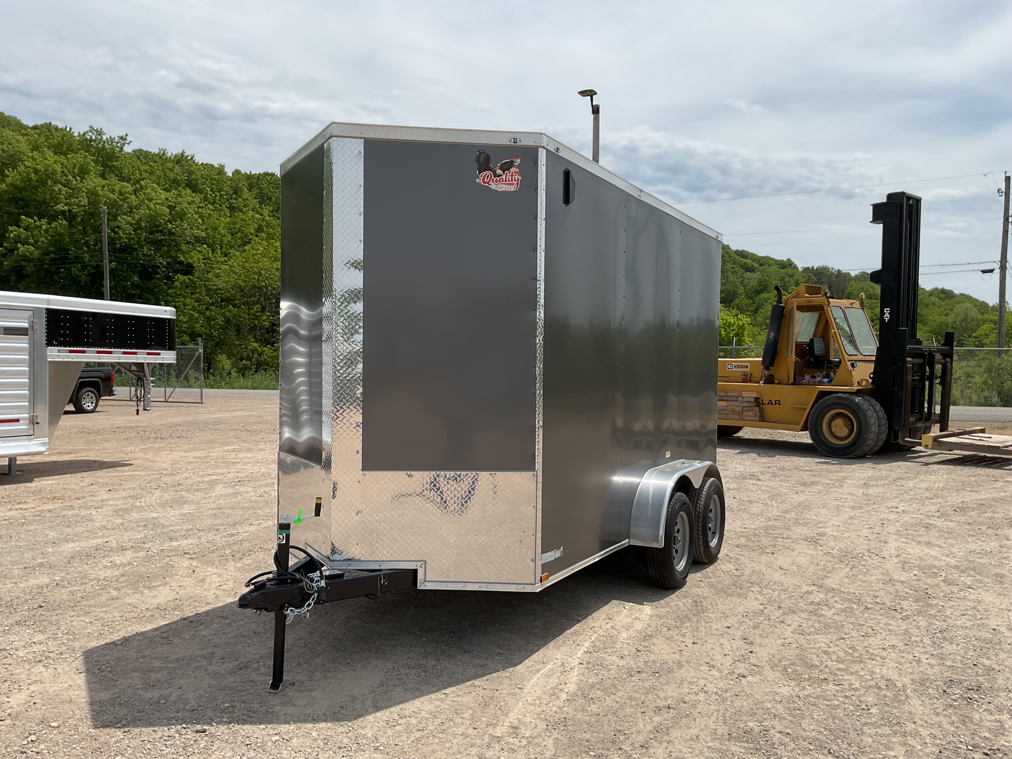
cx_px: 506
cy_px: 380
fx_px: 848
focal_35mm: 29
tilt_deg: -2.8
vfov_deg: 48.2
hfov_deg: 61.7
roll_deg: -0.7
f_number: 1.8
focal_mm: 3
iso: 16
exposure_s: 1/3322
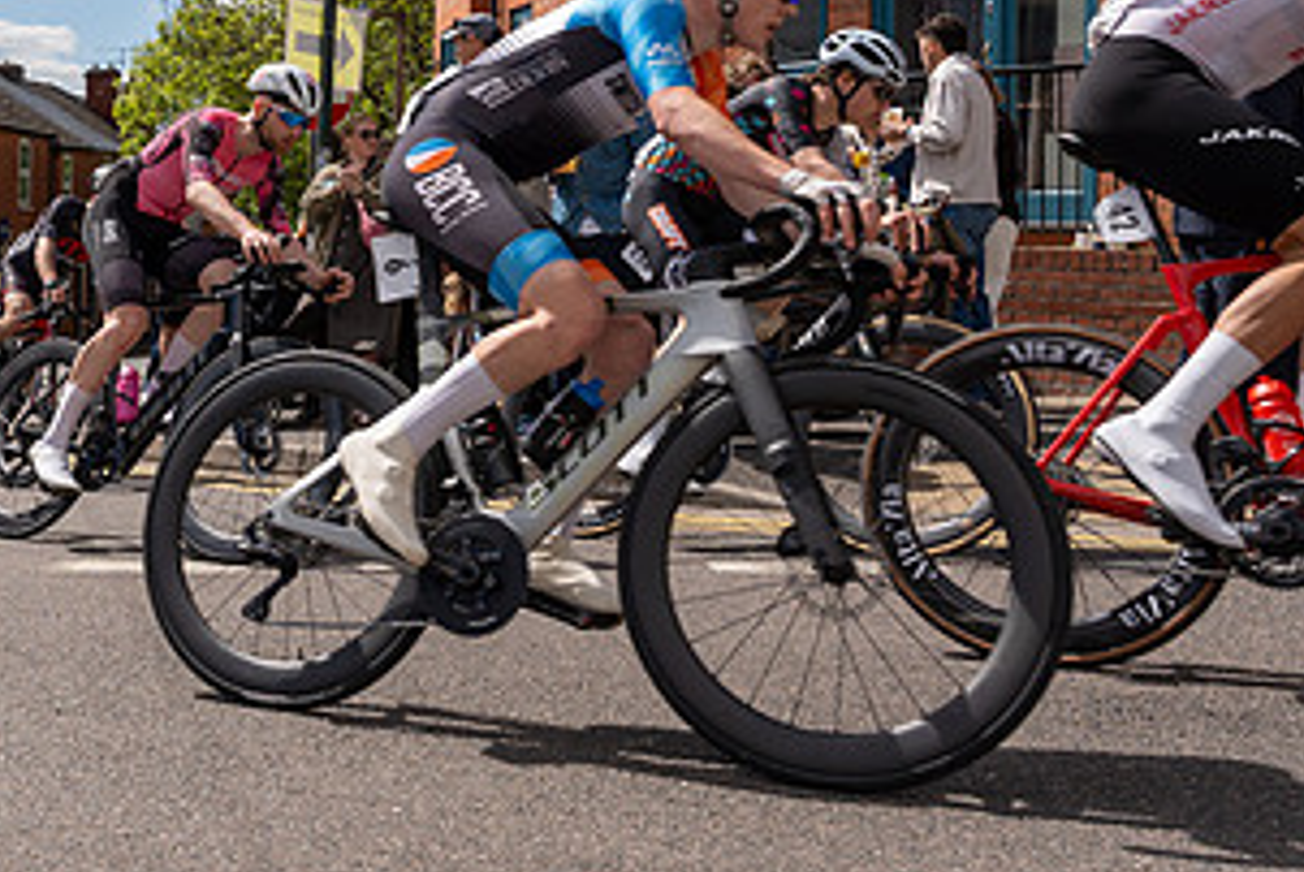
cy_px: 175
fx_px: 1740
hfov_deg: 38.4
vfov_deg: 27.6
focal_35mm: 48
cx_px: 142
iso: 125
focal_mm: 25
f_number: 5
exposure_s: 1/1000
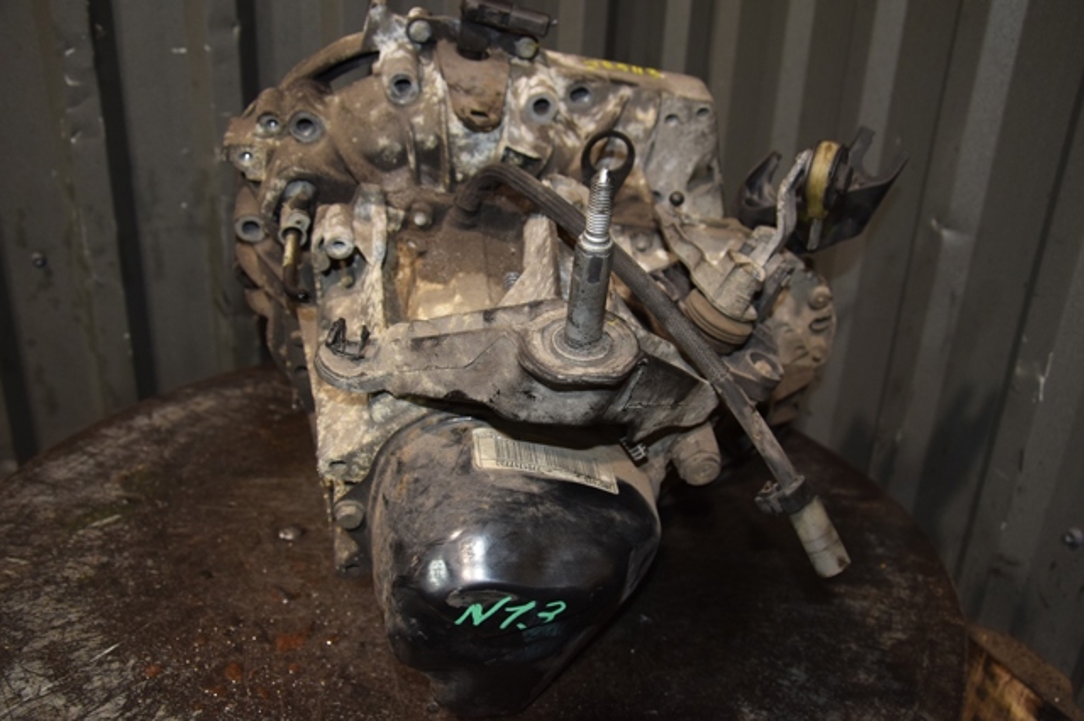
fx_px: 993
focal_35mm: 33
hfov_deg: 57.2
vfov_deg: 39.9
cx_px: 542
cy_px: 360
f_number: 5
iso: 800
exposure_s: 1/60
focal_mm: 22
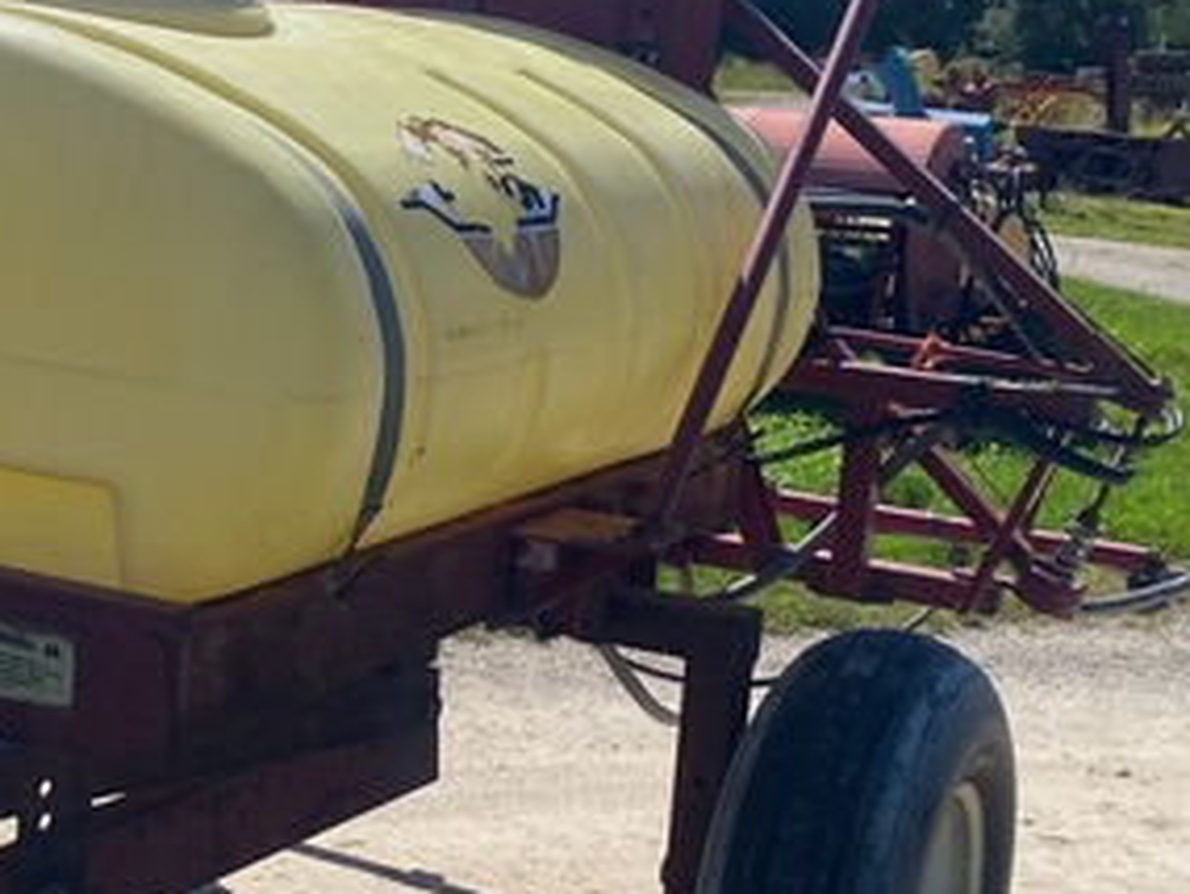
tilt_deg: -6.2
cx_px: 58
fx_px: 2511
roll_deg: -5.4
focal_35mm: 73
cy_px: 426
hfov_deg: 25.6
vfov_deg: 20.2
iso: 32
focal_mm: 4.25
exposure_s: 1/3497
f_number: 1.8
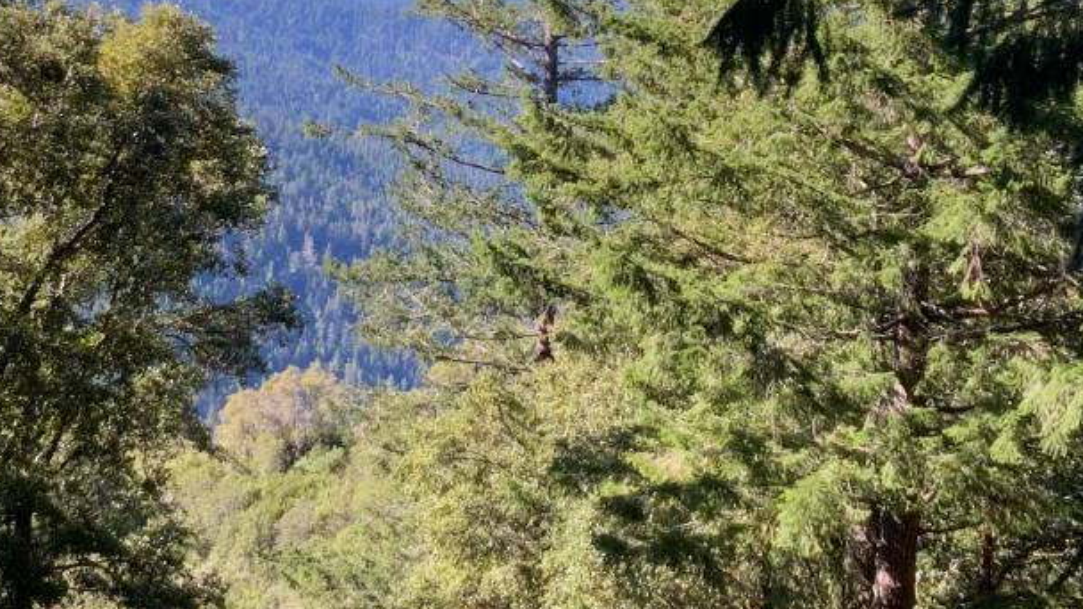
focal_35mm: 78
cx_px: 513
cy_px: 86
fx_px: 2240
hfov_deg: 27.2
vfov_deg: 15.3
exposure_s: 1/346
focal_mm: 3
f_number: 1.8
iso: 16
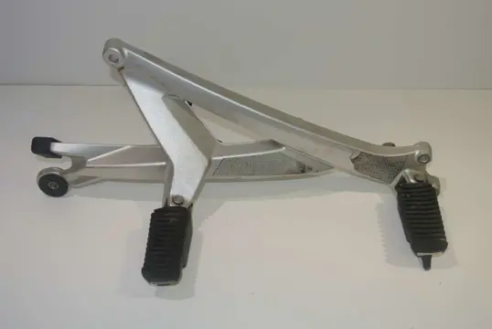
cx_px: 246
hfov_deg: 44.5
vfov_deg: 30.6
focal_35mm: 44
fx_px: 602
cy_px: 164
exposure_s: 1/60
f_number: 4.2
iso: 200
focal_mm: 16.3
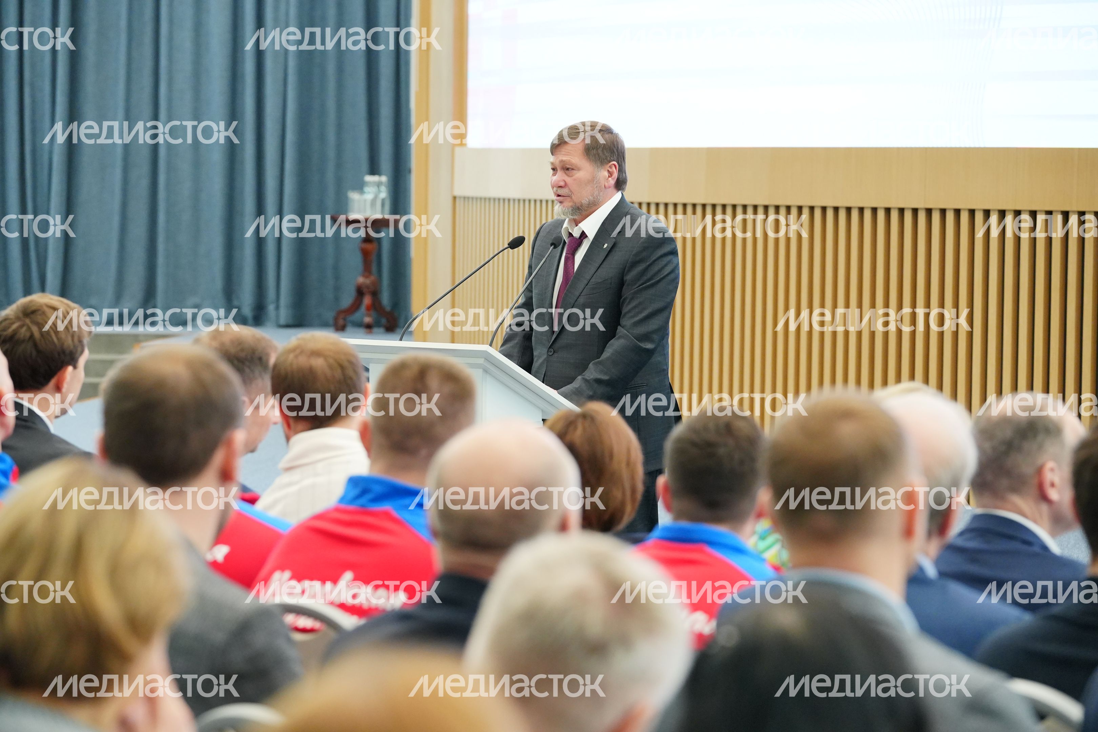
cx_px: 549
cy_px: 366
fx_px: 4087
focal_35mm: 134
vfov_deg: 10.2
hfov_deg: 15.3
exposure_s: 1/200
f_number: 5
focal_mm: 134
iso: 3200
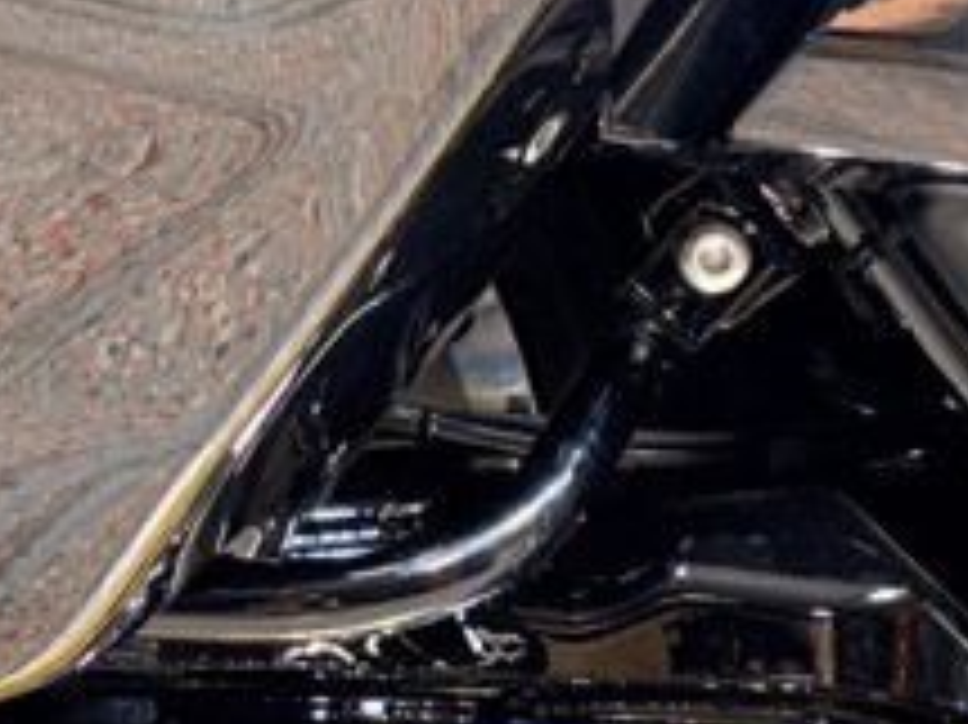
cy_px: 54
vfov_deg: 11.4
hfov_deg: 15.0
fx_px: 3605
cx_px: -34
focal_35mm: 129
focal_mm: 5.96
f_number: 1.6
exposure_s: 1/60
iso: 80
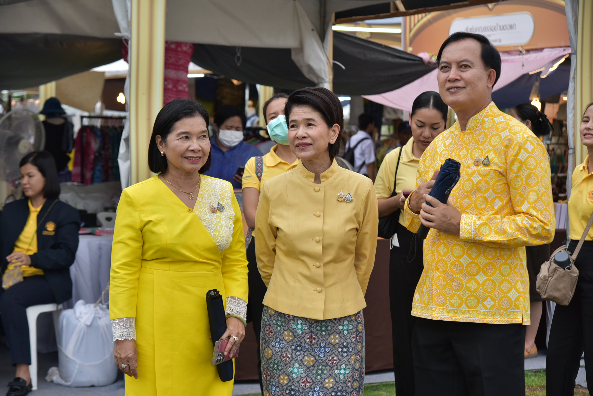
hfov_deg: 23.9
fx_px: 1401
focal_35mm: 85
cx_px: 296
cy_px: 198
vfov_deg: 16.1
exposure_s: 1/250
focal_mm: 85
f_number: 7.1
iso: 200
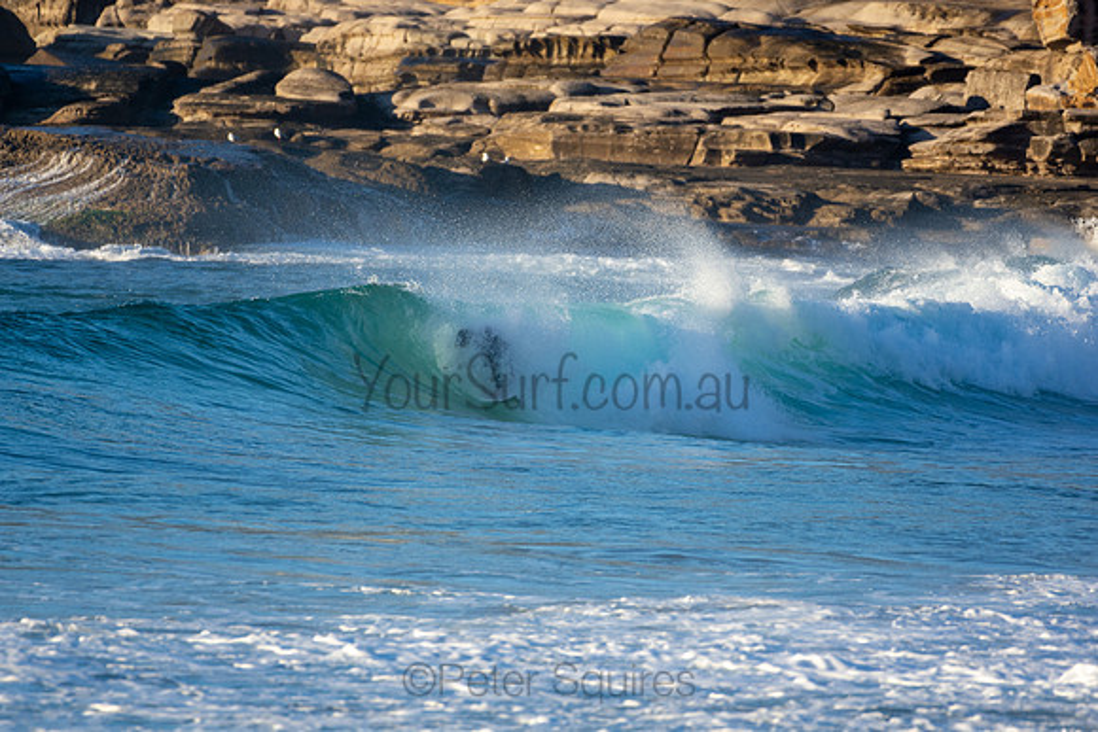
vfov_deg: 1.8
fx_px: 22879
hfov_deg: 2.7
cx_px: 549
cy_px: 366
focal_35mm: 750
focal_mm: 500
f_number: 5.6
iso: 250
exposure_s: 1/640
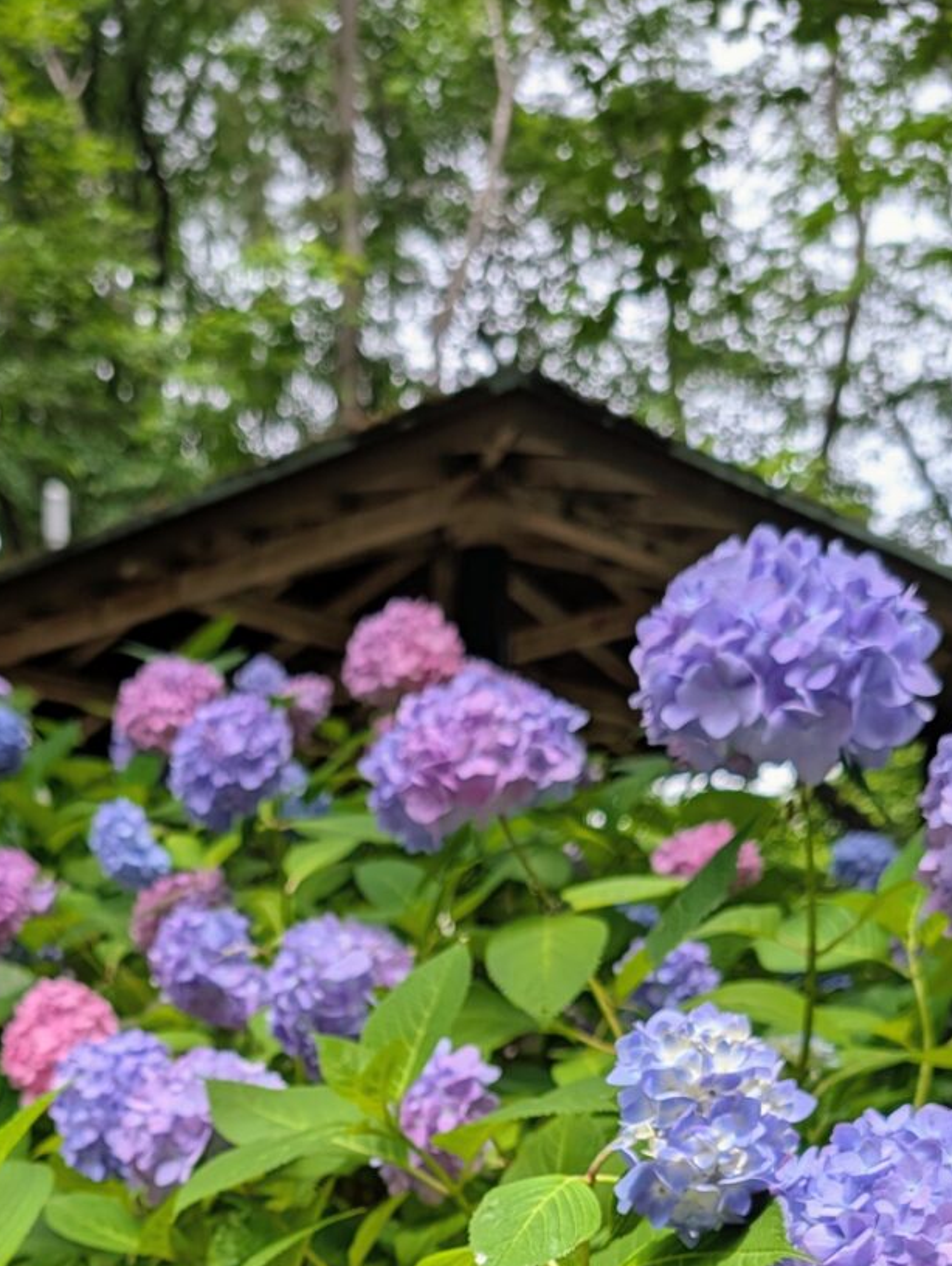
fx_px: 1830
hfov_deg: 28.9
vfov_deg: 34.2
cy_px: 1306
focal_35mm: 50
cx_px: 290
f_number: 1.68
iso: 19
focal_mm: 6.9
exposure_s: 1/407
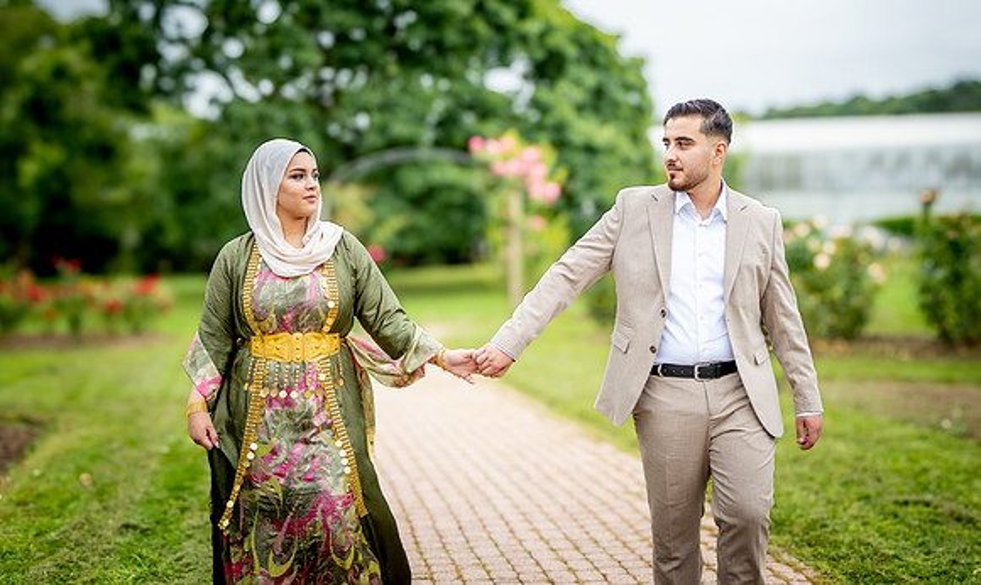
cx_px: 483
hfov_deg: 49.0
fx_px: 1077
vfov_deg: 30.4
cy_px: 310
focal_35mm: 41
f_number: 2
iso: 200
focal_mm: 35
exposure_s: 1/1600
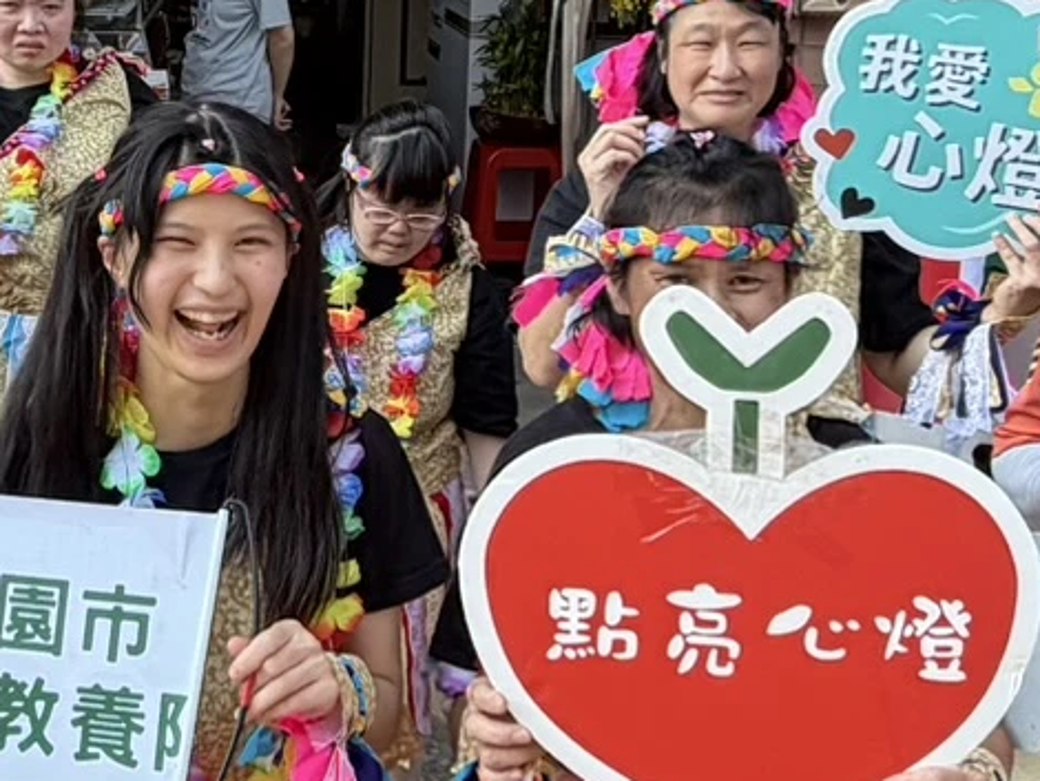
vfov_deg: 23.8
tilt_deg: -10.8
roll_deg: -0.8
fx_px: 1834
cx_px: 177
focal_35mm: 61
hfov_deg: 30.7
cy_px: 208
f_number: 2.2
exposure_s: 1/289
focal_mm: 2.22
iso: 50
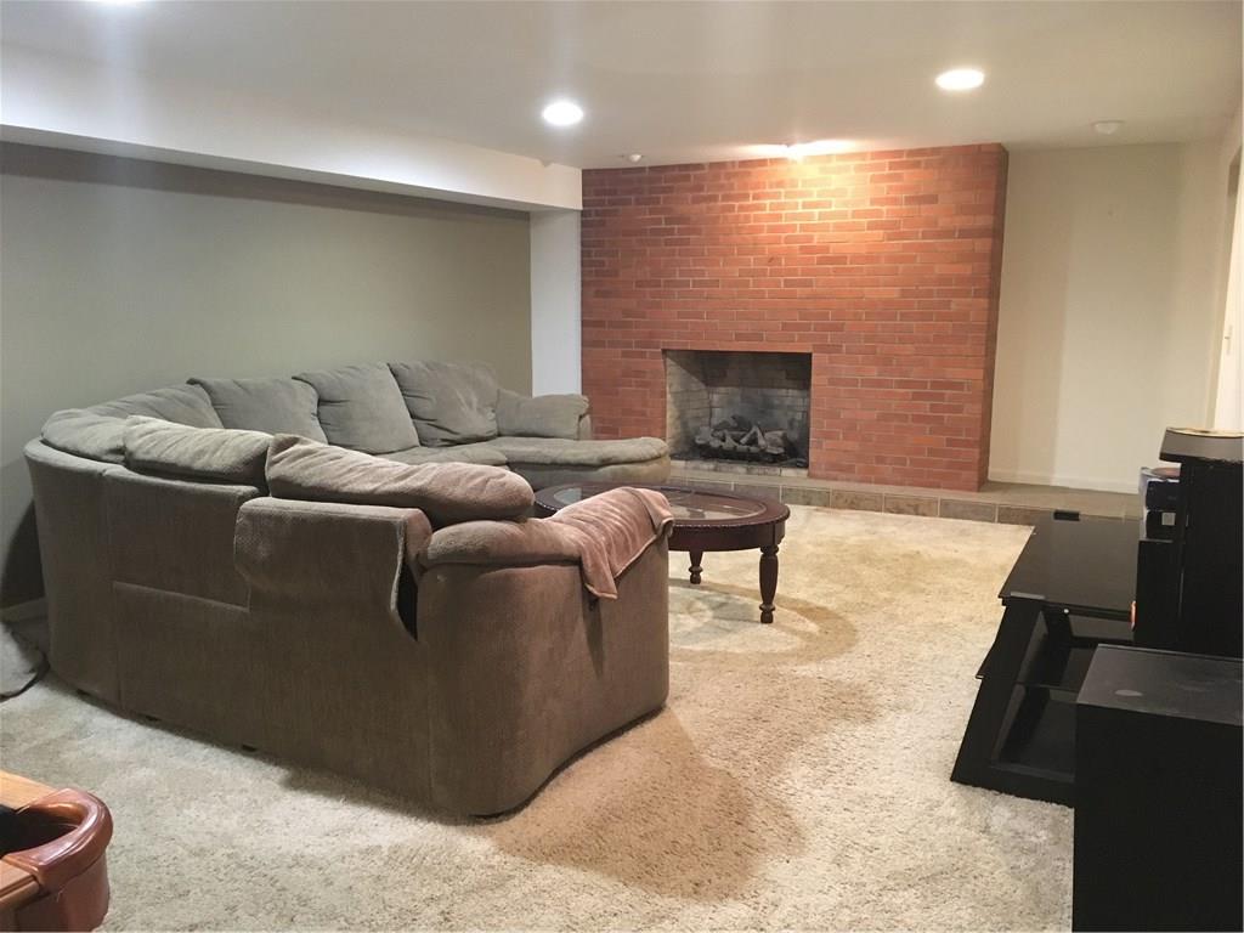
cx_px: 622
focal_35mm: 29
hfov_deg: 61.7
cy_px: 466
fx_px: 1042
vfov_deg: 48.2
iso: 250
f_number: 2.2
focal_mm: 4.15
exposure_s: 1/15
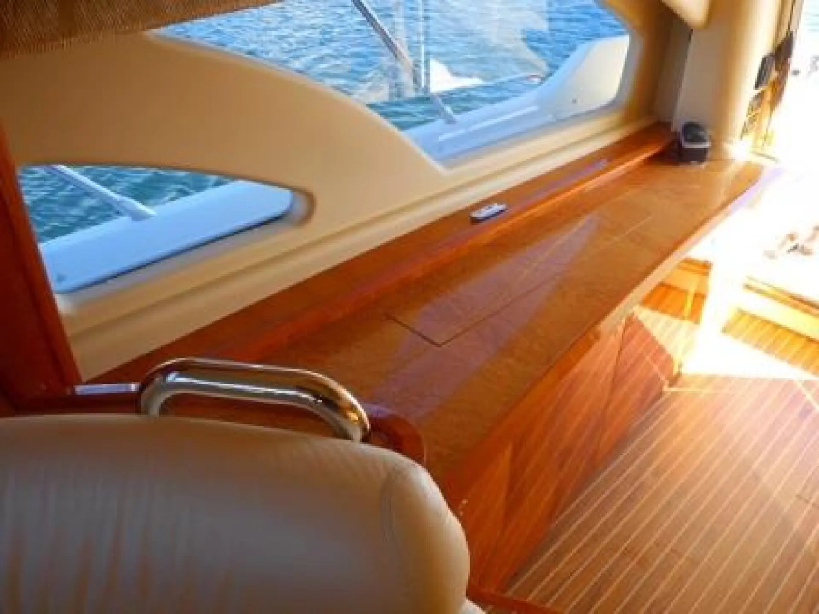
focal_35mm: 29
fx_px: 686
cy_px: 307
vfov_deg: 48.2
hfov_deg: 61.7
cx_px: 410
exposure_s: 1/30
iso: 80
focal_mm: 5.2
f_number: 4
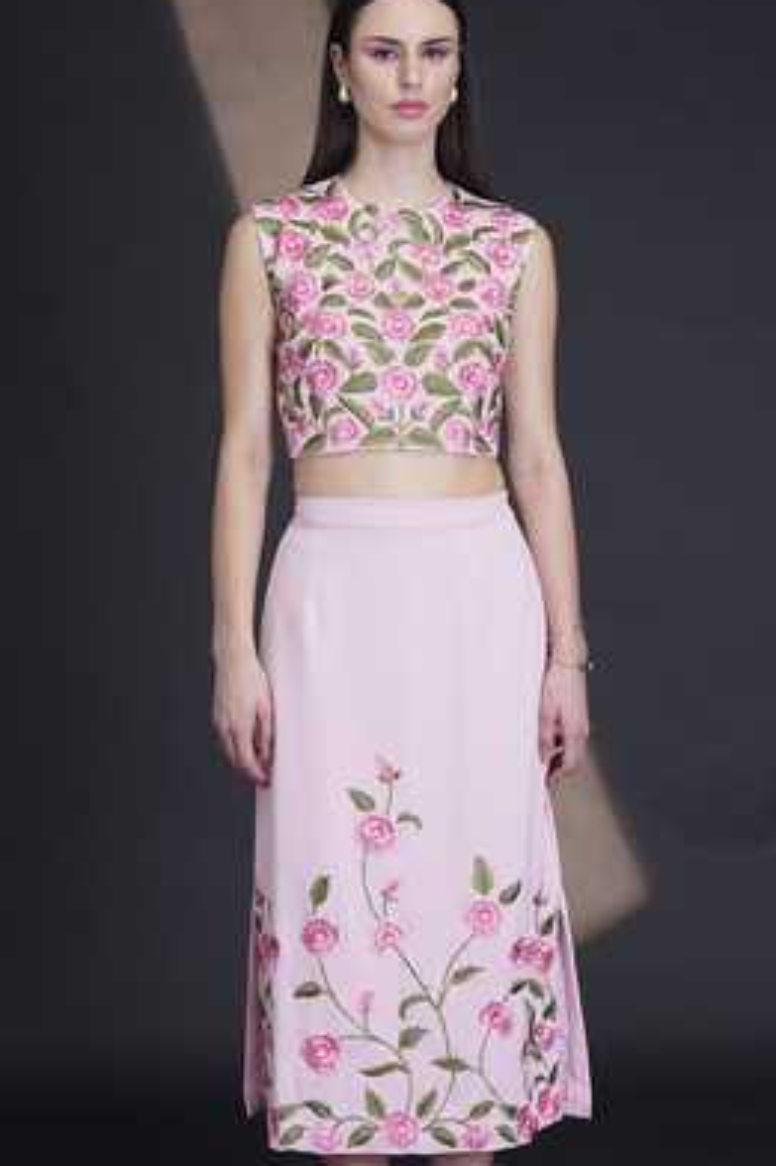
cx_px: 395
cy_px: 692
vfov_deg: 25.6
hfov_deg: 17.3
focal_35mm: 79
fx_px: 2556
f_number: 2.8
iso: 250
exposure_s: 1/80
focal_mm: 59
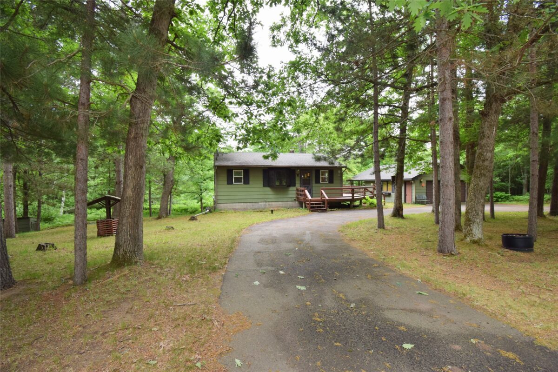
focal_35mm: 15
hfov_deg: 100.4
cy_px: 186
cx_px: 279
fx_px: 232
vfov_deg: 77.3
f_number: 6.3
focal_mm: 10
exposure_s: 1/200
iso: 320
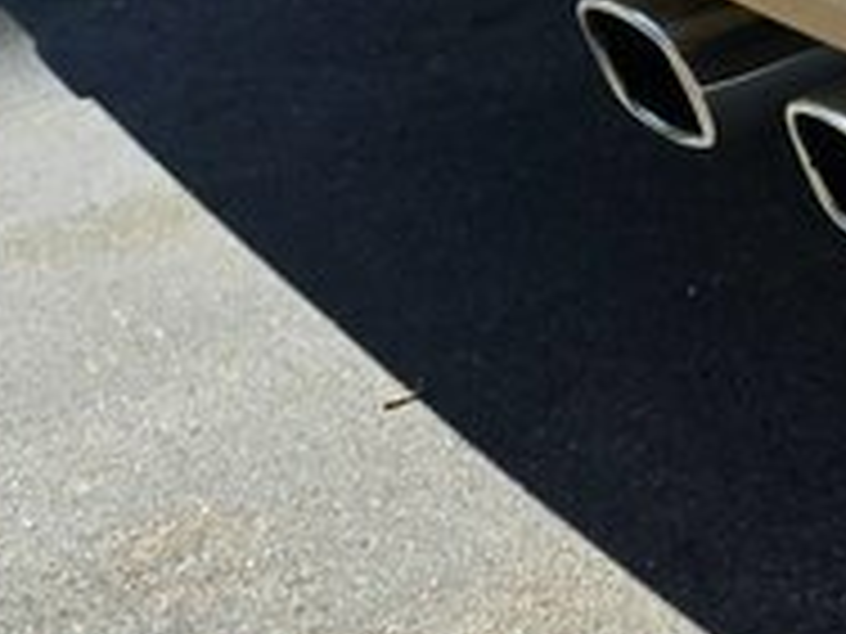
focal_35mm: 147
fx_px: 3593
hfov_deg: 11.7
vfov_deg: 9.4
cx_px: 1840
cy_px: -656
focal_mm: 6.3
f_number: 1.7
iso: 80
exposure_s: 1/2163
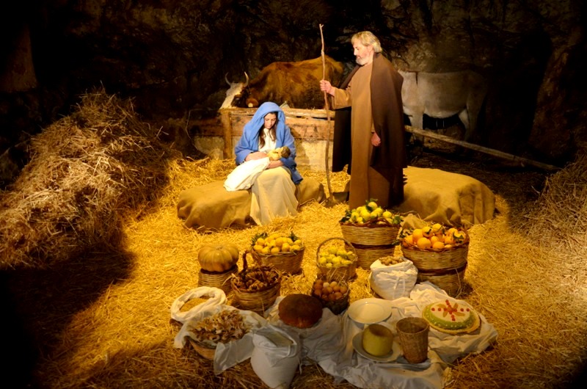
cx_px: 294
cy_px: 194
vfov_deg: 41.5
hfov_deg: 59.6
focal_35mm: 32
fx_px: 513
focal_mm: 21
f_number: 3.8
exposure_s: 1/30
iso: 2200
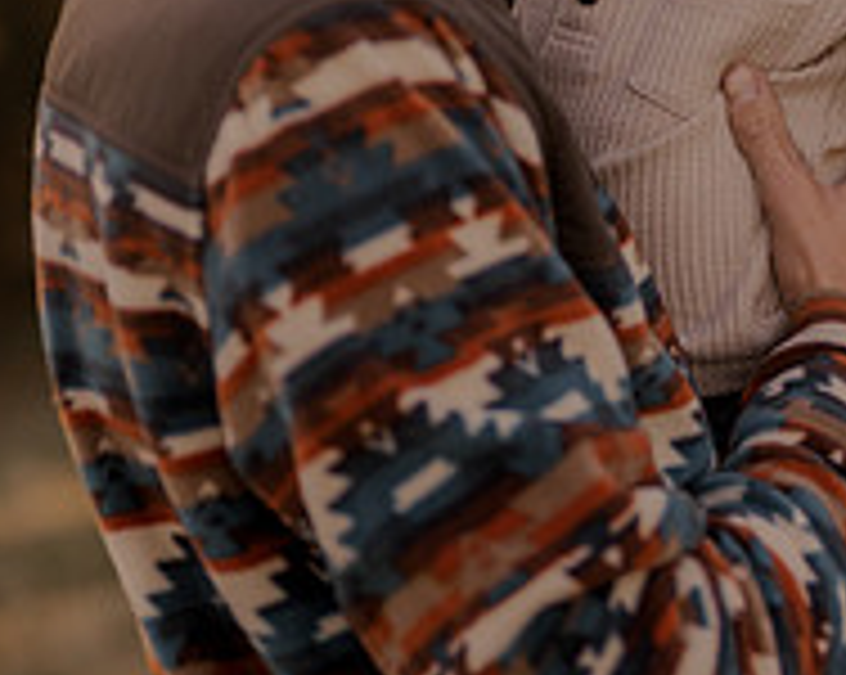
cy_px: 47
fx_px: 3627
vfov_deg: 10.6
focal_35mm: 145
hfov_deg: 13.1
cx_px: 932
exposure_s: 1/1600
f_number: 1.8
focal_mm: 50
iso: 250
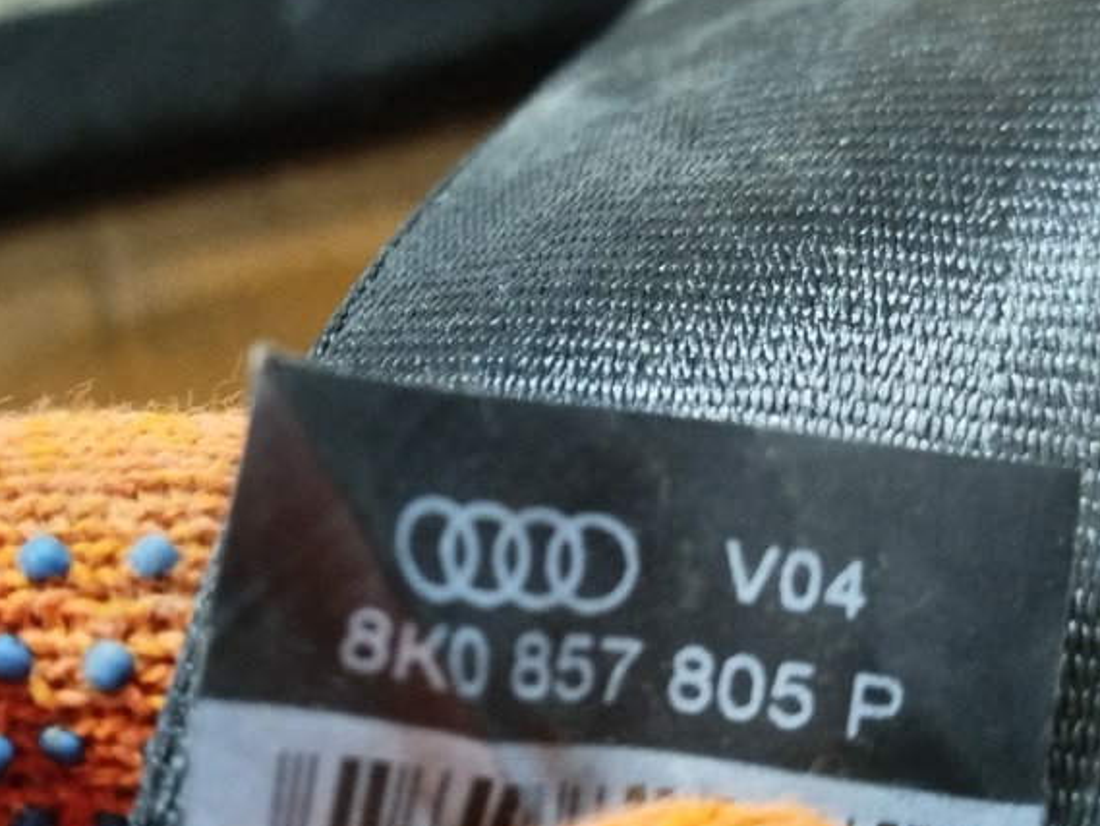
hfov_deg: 35.5
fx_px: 1716
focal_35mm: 54
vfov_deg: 27.0
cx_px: 487
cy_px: 437
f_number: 1.7
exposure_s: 1/17
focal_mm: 5.31
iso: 640
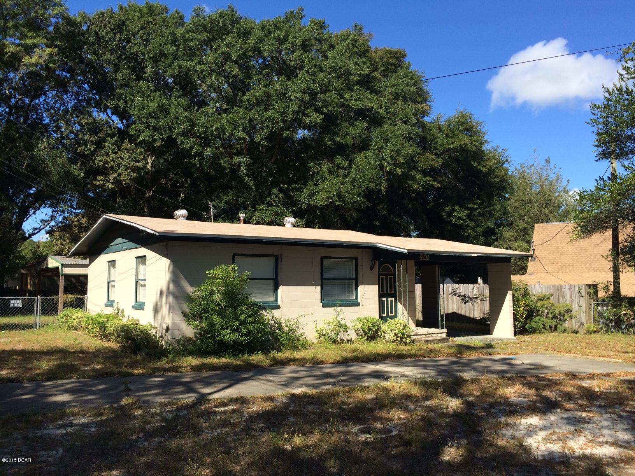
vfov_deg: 48.2
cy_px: 238
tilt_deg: +4.0
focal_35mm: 29
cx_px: 318
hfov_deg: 61.7
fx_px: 532
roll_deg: -0.1
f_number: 2.2
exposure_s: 1/1466
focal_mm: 4.15
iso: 32
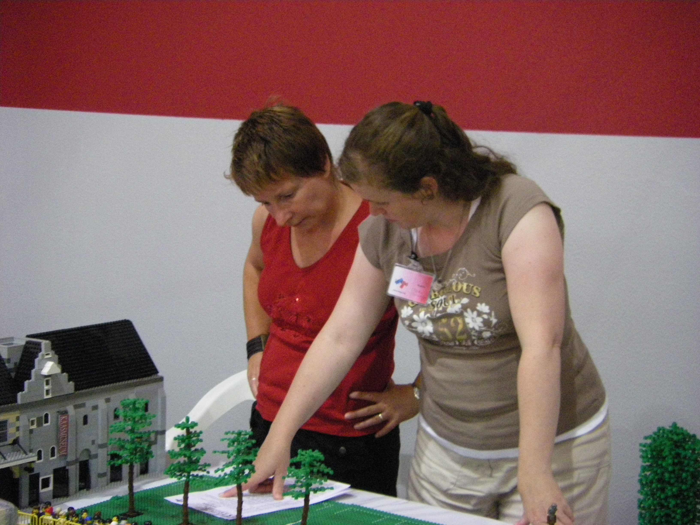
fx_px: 1759
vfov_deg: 17.0
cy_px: 262
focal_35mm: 87
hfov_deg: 22.5
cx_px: 350
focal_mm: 14.4
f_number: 4
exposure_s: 1/15
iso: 800
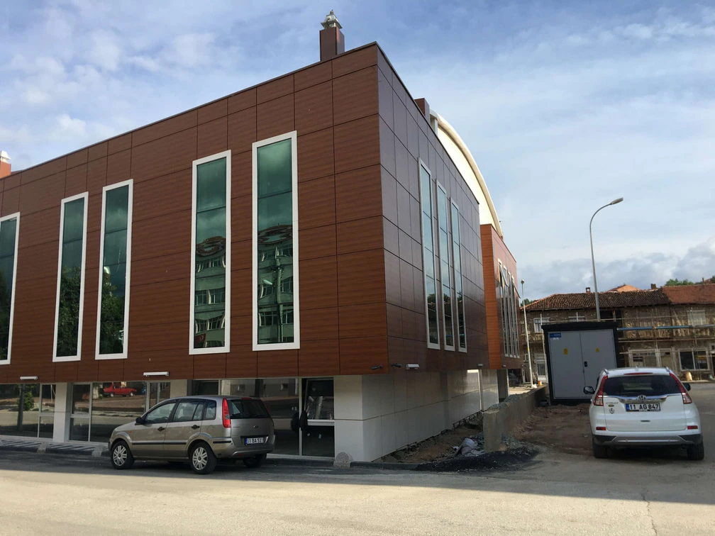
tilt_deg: +12.3
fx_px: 599
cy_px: 268
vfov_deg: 48.2
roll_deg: +1.6
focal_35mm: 29
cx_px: 358
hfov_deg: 61.7
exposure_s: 1/1054
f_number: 2.2
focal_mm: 4.15
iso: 25
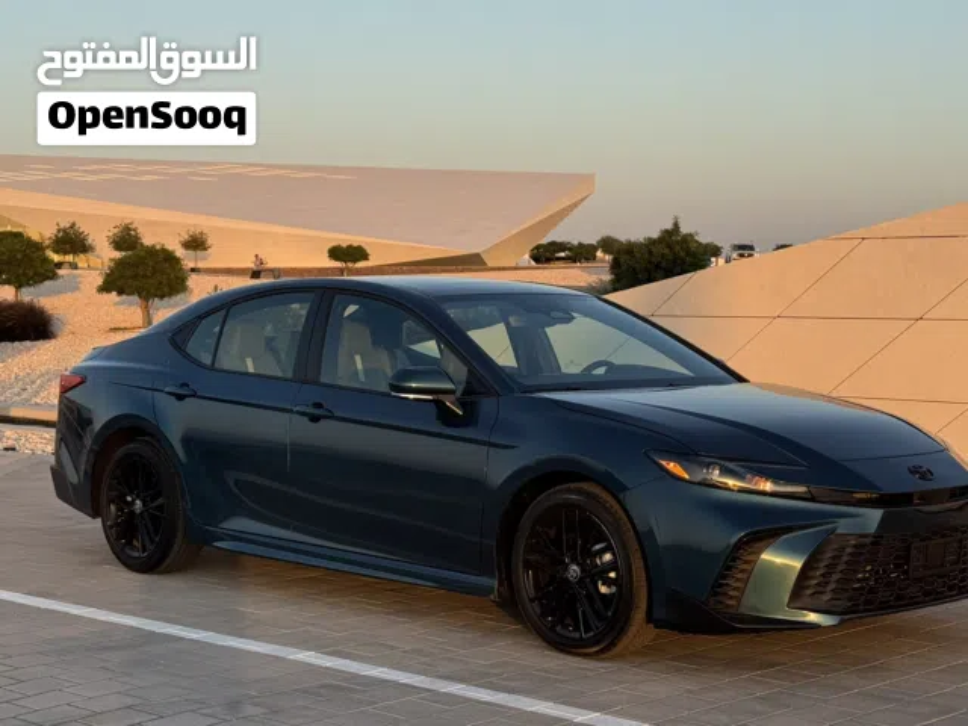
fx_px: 1342
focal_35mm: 48
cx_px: 484
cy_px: 363
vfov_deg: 30.3
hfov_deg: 39.7
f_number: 1.78
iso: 64
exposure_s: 1/1215
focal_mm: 6.76
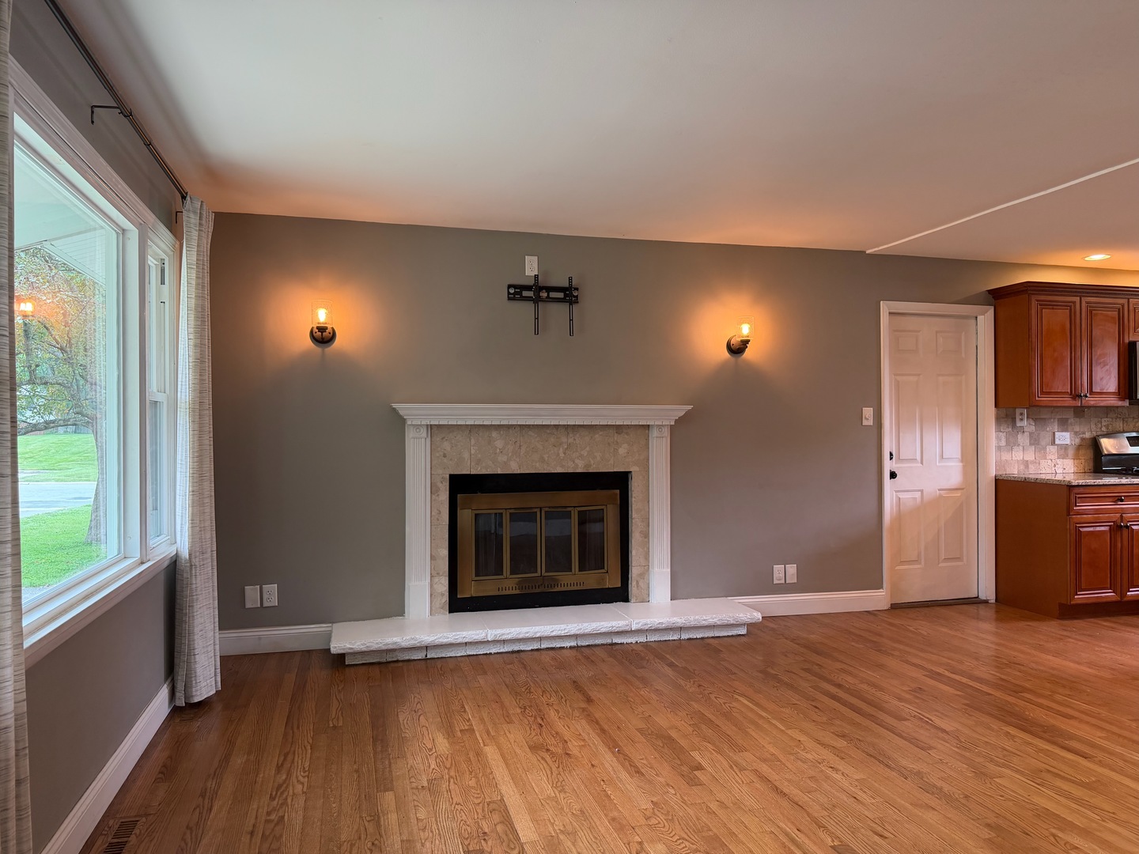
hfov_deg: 71.6
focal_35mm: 24
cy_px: 427
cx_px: 570
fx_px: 790
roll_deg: +0.6
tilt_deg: +0.0
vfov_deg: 56.8
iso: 200
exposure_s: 1/131
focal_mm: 6.76
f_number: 1.78
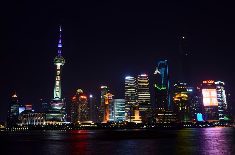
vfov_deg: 39.8
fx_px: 215
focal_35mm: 33
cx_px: 118
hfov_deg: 57.3
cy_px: 78
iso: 125
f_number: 10
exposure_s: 3
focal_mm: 22
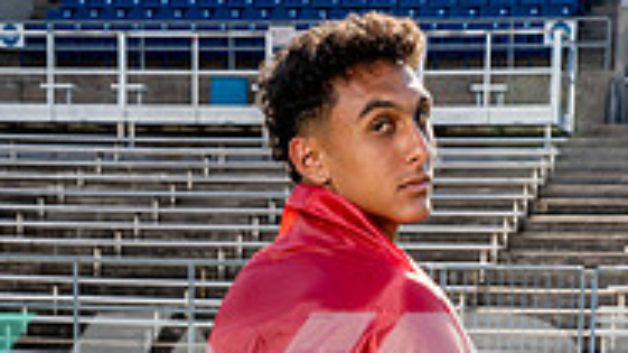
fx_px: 2097
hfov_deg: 17.0
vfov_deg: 9.1
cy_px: 656
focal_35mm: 126
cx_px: 336
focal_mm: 50
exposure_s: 1/250
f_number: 10
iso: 320
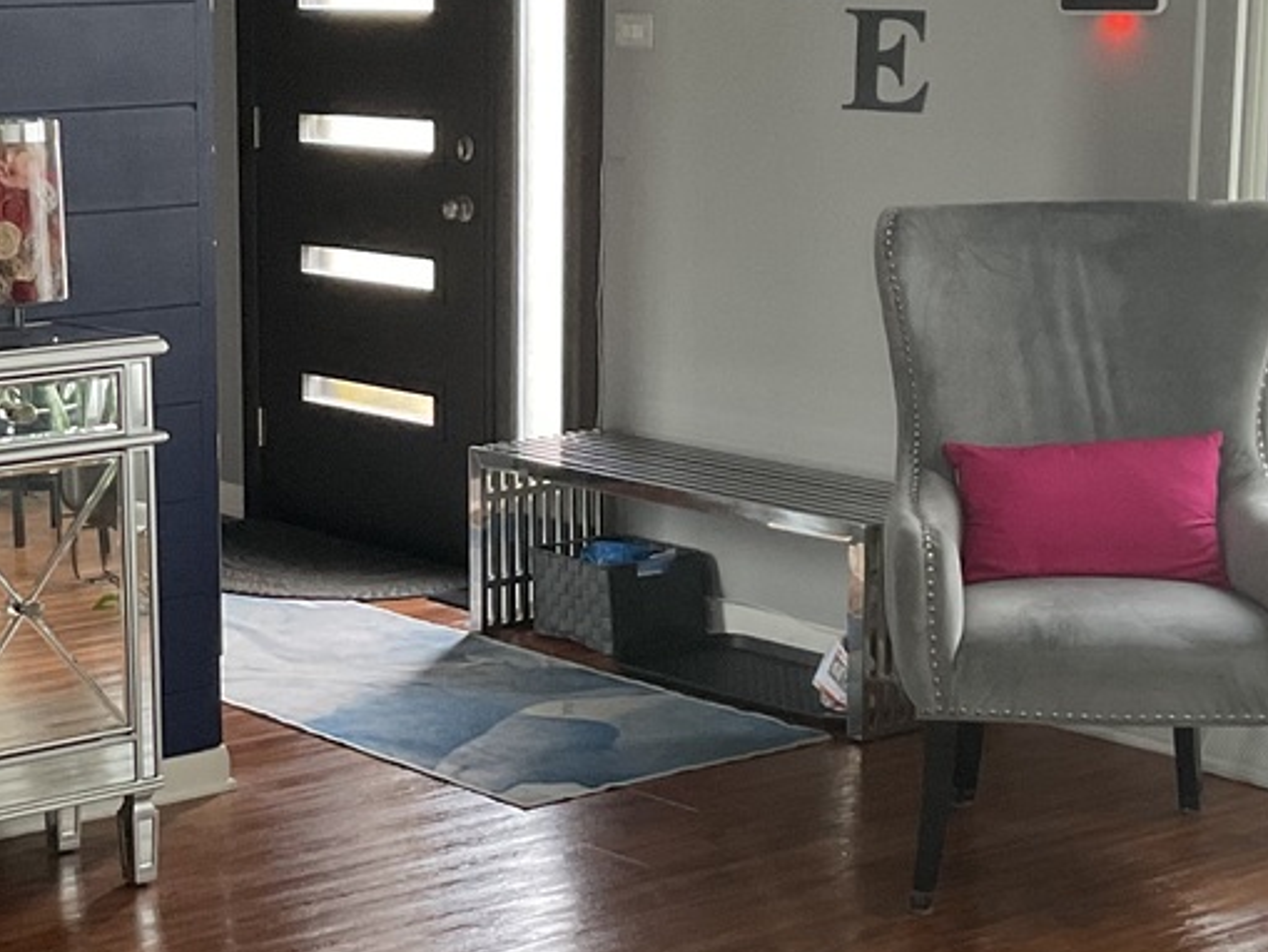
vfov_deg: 18.0
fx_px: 3004
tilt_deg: -10.8
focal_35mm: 82
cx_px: 237
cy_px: 521
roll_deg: +0.7
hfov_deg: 23.5
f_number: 1.8
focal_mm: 3
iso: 125
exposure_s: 1/60
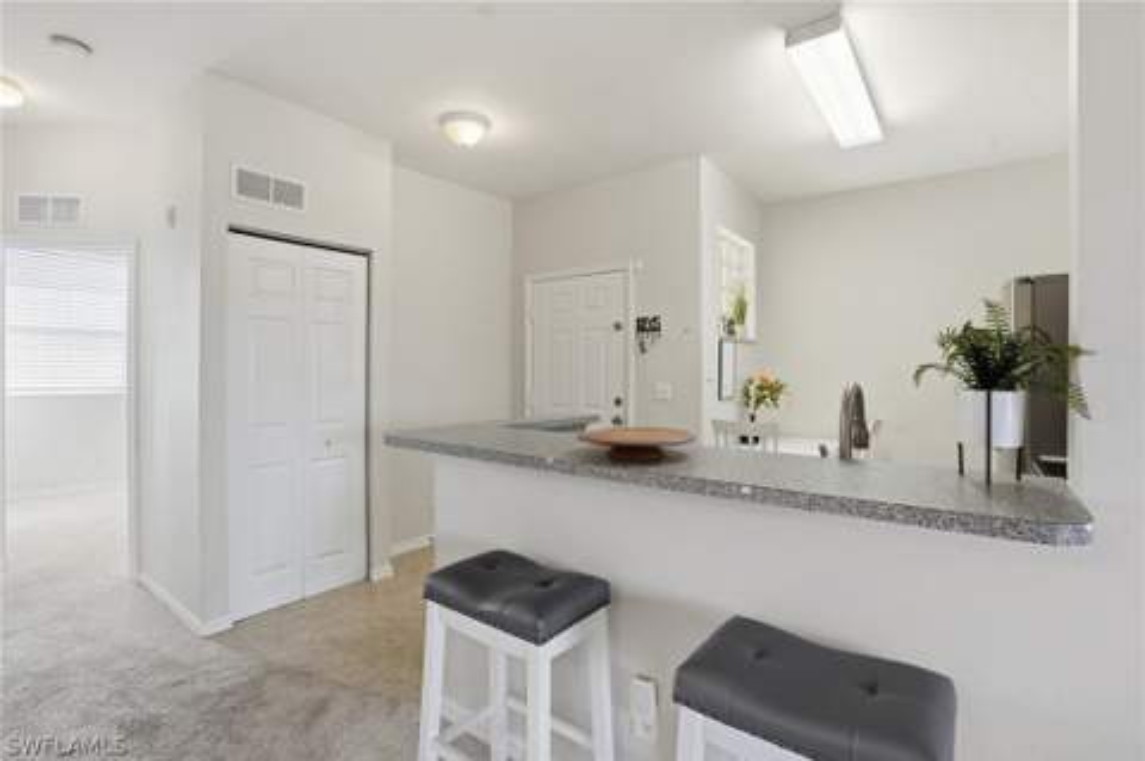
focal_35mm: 16
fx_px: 508
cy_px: 380
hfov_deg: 96.8
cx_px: 572
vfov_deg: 73.6
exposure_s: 1/40
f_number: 9
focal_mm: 16
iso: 400
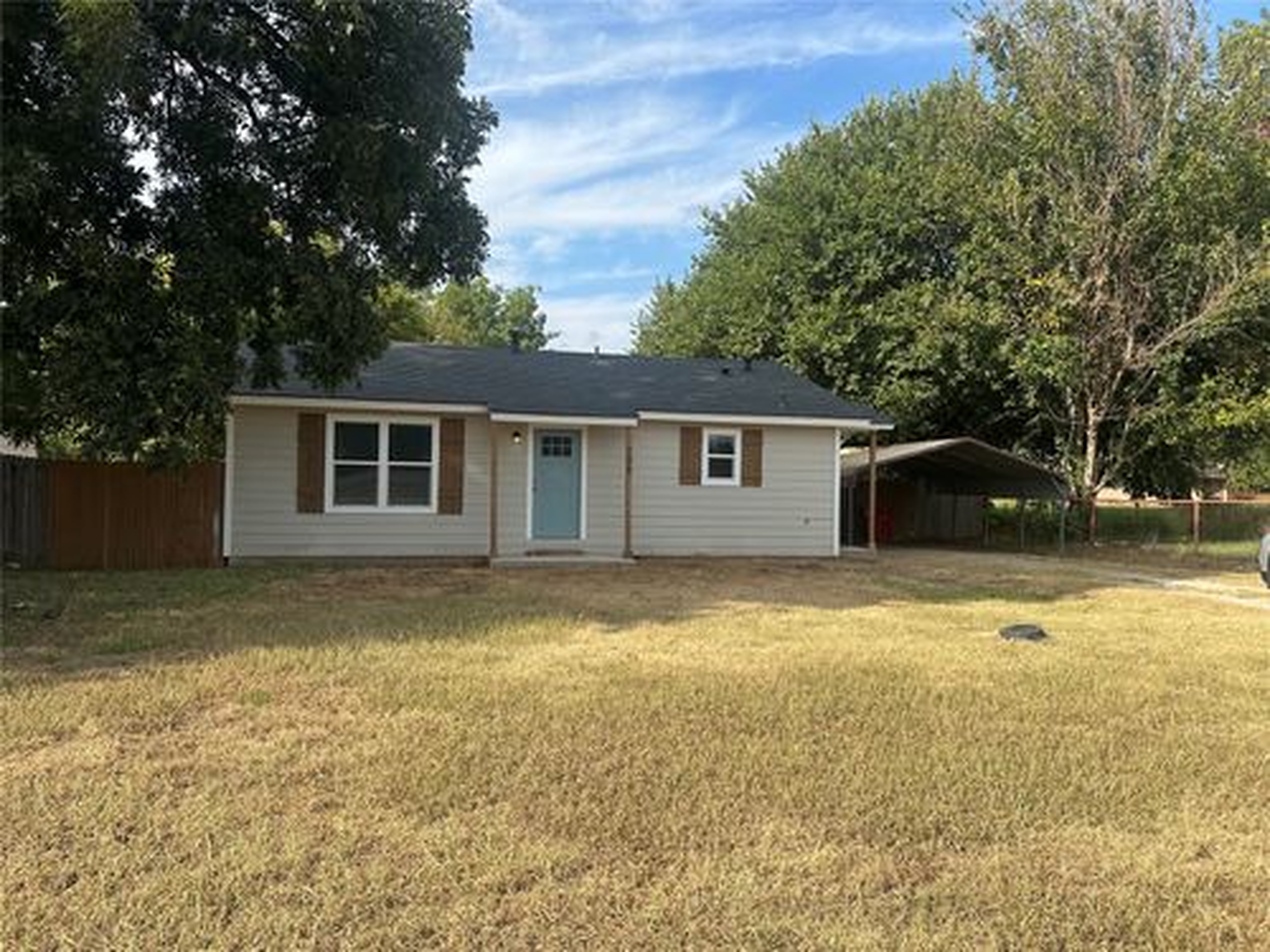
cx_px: 635
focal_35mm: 24
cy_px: 476
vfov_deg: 56.8
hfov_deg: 71.6
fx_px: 881
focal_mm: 6.86
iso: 80
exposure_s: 1/2660
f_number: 1.78
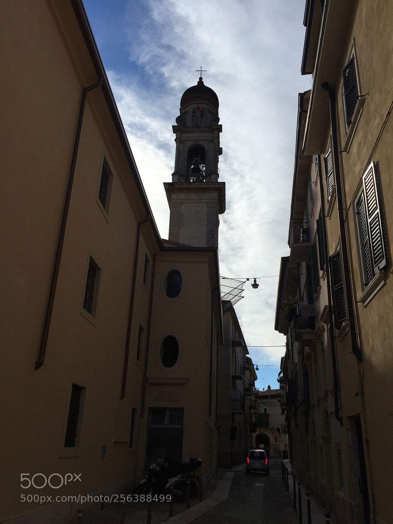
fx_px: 439
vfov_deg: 61.7
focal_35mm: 29
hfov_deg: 48.2
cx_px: 196
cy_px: 262
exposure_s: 1/4950
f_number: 2.2
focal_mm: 4.15
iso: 32
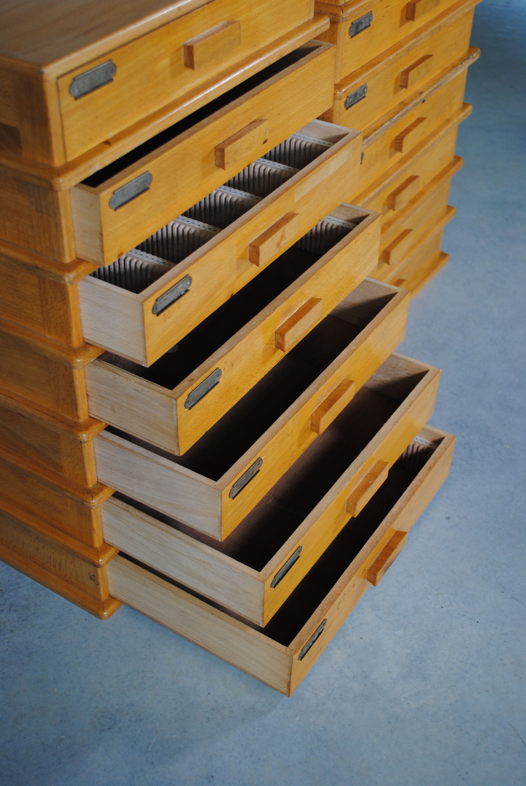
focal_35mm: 48
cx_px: 263
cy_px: 393
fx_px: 1049
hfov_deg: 28.2
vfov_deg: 41.1
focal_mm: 32
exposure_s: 1/60
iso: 200
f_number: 4.8
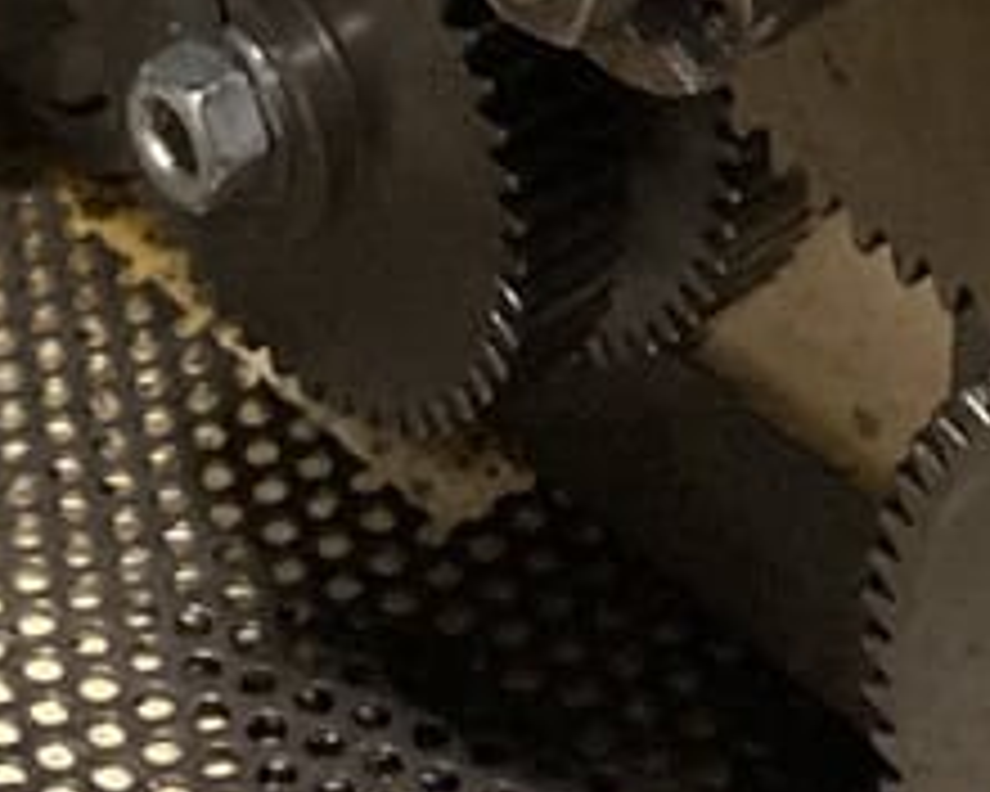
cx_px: 344
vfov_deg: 8.8
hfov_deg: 12.8
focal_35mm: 150
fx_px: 4395
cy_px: -1397
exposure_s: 1/30
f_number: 1.8
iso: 500
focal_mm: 4
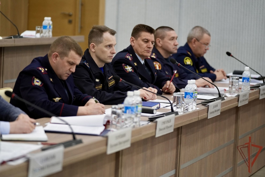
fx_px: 891
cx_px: 132
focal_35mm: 121
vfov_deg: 11.3
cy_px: 88
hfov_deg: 16.9
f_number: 2.8
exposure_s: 1/160
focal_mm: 121
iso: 1600
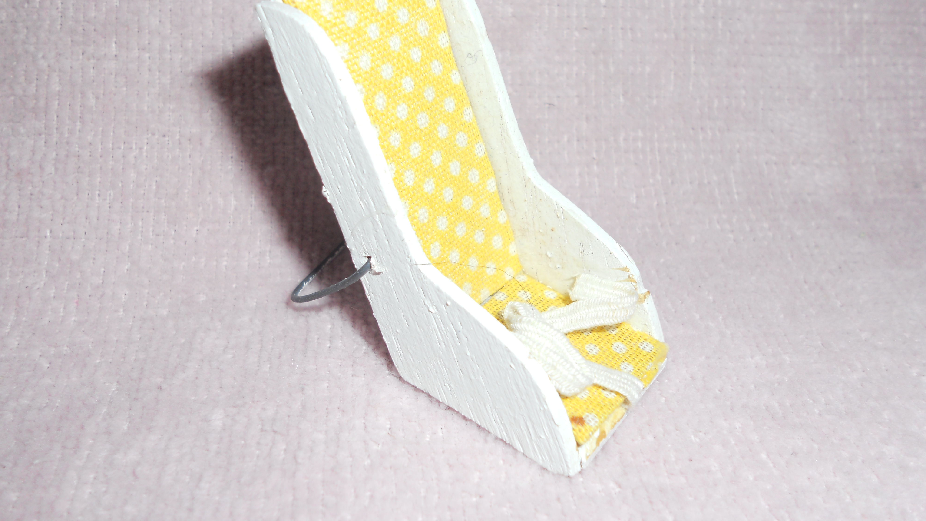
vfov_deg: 33.7
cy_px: 241
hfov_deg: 56.6
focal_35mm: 35
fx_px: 859
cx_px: 463
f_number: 8.8
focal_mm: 5.8
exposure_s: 1/25
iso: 80
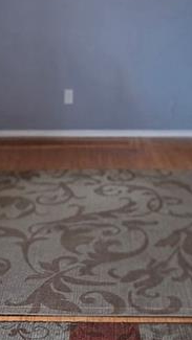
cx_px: 94
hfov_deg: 18.0
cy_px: 119
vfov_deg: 31.2
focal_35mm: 67
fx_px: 606
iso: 100
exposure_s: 1/120
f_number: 1.9
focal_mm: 2.2
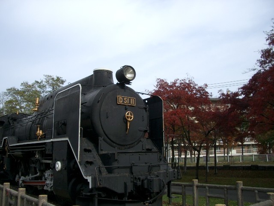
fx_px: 277
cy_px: 103
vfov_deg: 40.7
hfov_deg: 52.6
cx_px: 137
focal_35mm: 35
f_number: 4.3
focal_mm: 5.8
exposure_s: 1/500
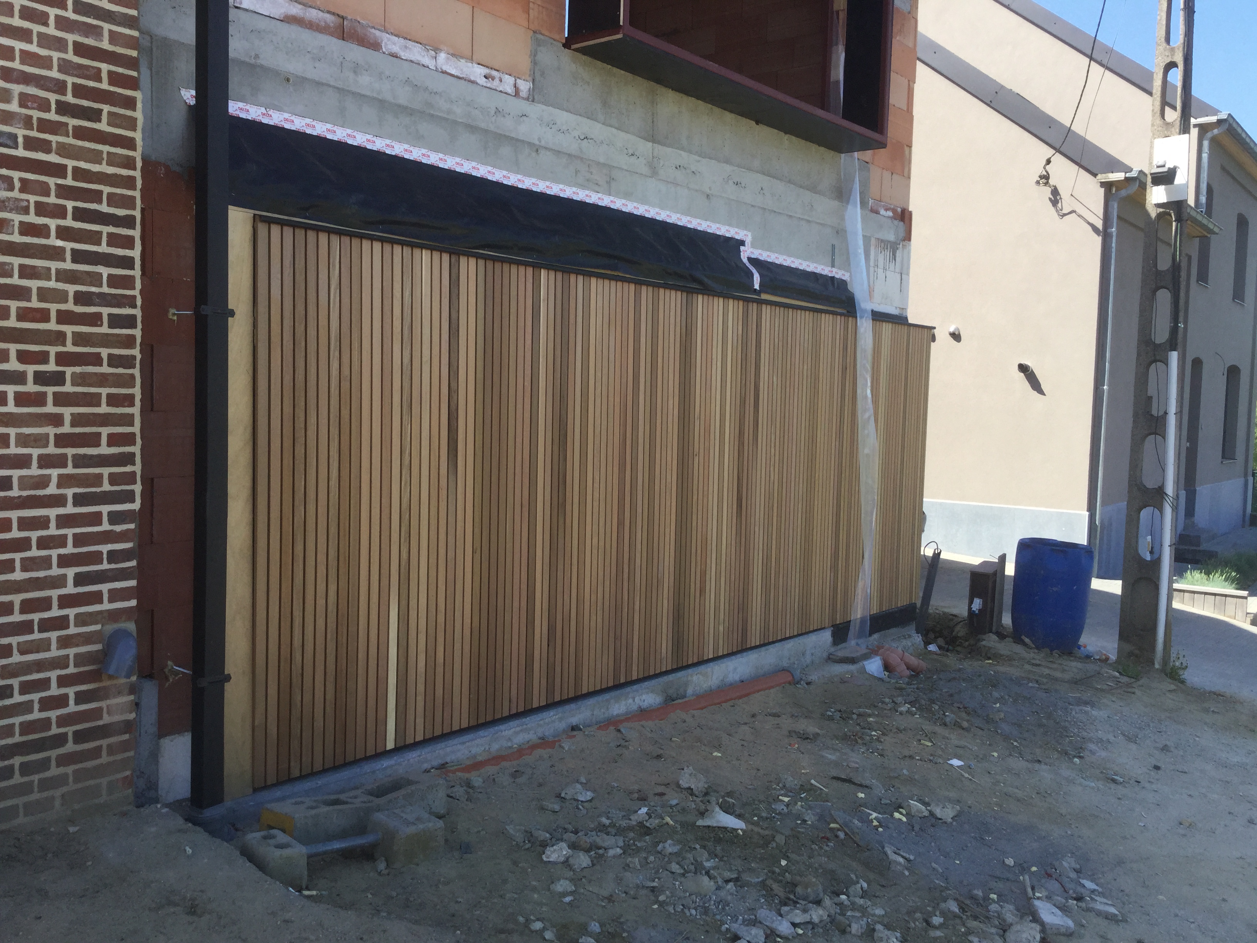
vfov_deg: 45.4
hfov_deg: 58.4
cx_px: 628
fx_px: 1126
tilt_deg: -7.5
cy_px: 472
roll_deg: -3.2
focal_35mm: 31
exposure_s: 1/445
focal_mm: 3.3
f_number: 2.4
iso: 25
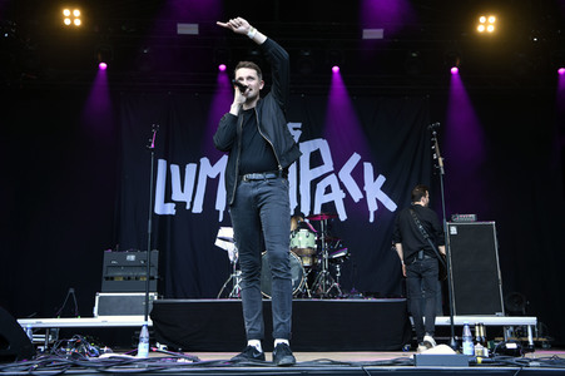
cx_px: 282
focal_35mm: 40
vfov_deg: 33.4
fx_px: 627
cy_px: 188
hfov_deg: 48.5
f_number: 4
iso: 800
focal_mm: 40
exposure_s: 1/400
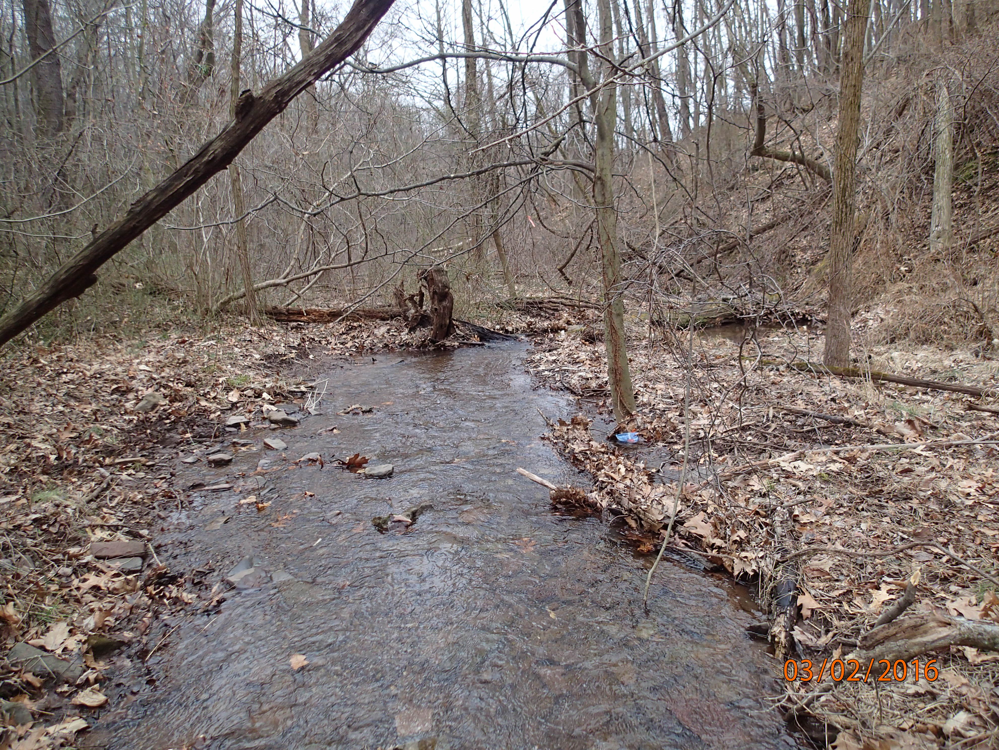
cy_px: 375
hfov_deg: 69.4
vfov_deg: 54.9
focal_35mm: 25
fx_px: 721
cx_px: 500
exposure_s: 1/640
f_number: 2
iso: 200
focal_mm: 4.5
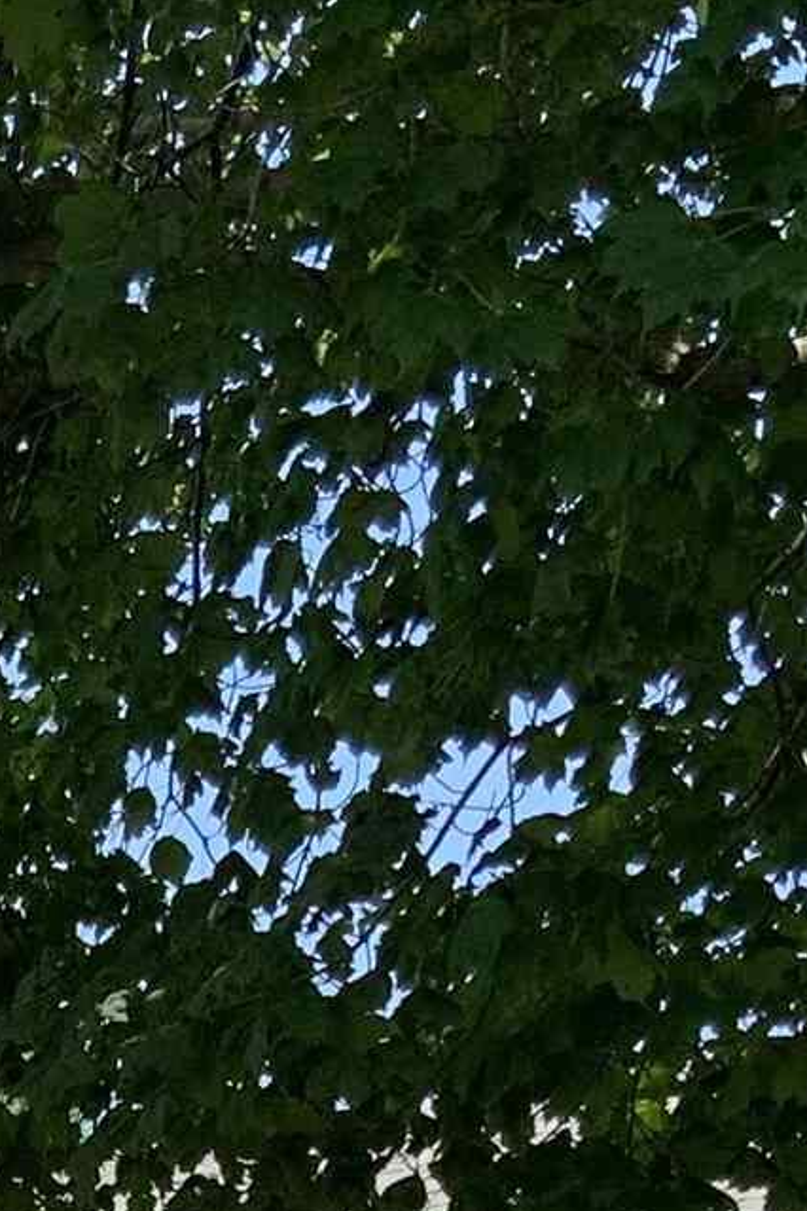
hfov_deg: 9.2
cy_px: 2178
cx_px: -375
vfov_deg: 12.9
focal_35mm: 145
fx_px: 4875
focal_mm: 3
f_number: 1.8
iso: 16
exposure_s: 1/842
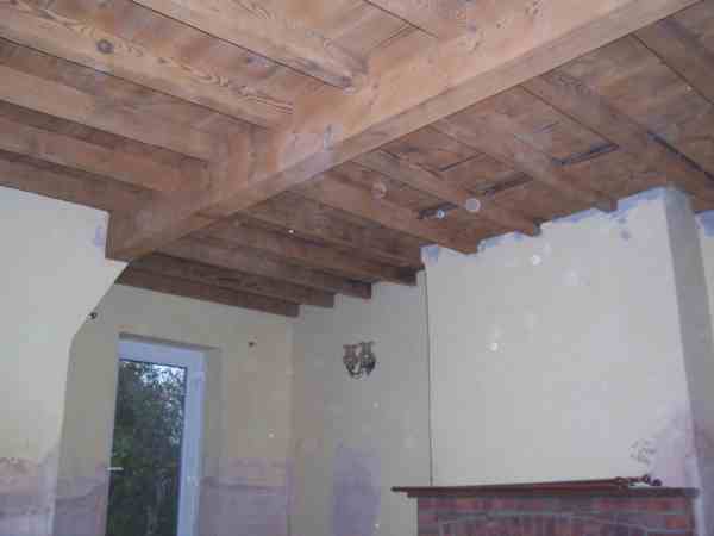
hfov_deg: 54.0
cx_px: 357
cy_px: 268
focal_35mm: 34
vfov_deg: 41.8
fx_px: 701
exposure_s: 1/60
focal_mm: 5.6
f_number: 2.7
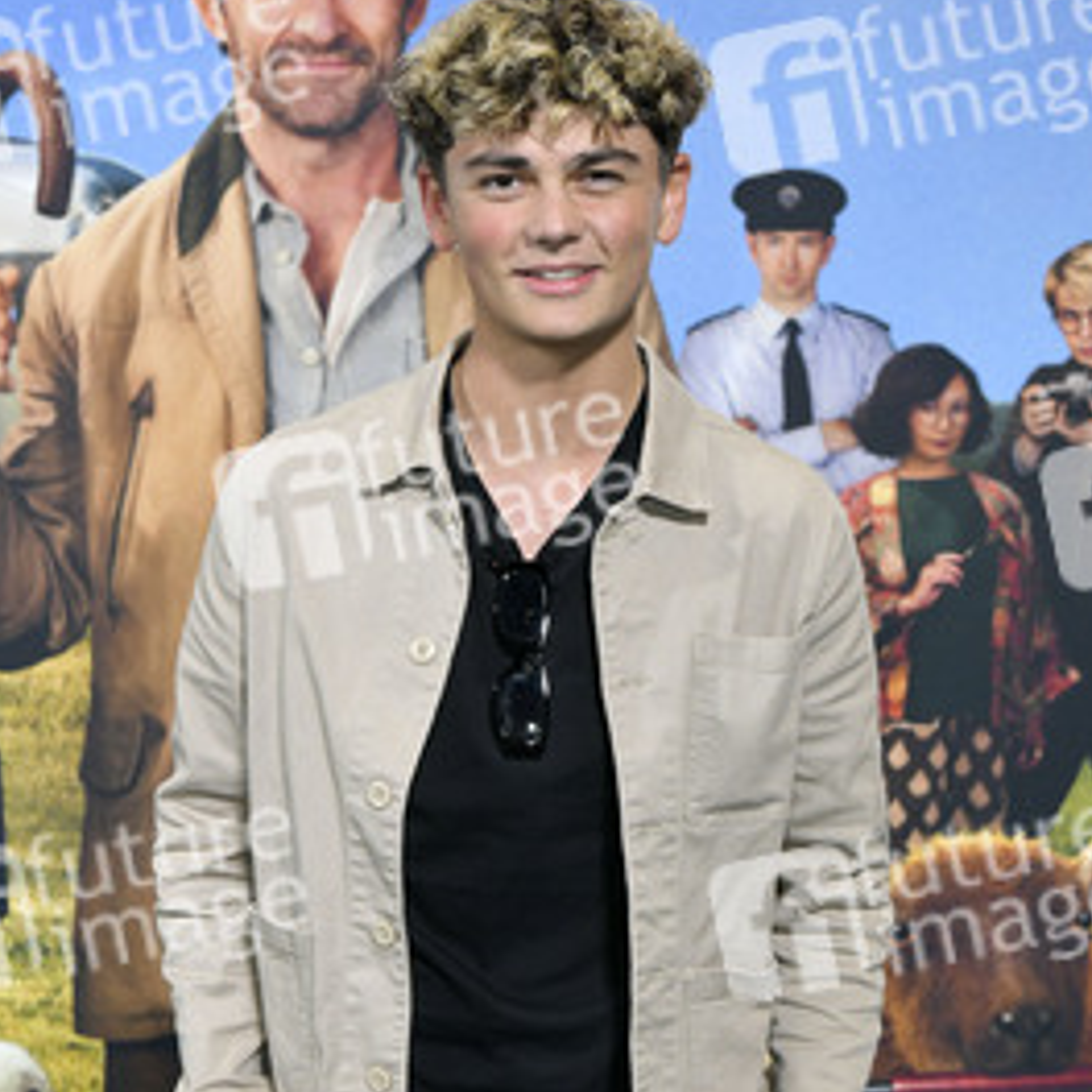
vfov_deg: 29.4
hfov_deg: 29.6
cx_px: 546
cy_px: 699
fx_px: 2070
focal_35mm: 58
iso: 1600
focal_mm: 45
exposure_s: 1/200
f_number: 5.6
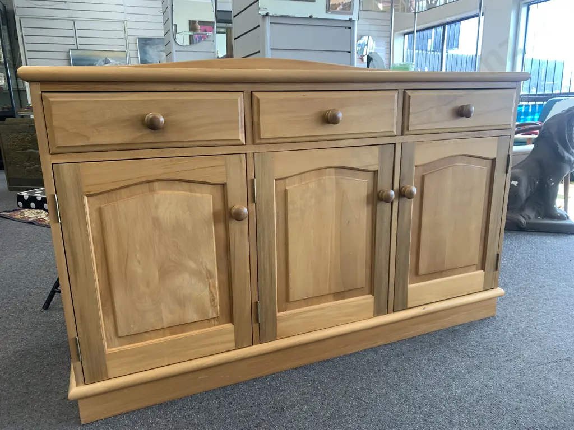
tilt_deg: -14.7
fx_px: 431
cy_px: 215
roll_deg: +1.0
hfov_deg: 67.3
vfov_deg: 53.1
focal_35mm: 26
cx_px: 287
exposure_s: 1/100
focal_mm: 4.25
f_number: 1.8
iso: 64
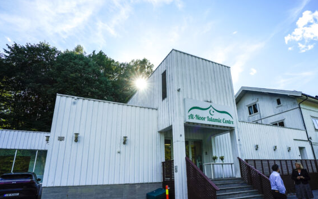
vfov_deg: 57.1
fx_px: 182
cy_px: 111
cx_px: 176
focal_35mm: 21
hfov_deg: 82.0
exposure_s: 1/1000
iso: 640
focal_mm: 18
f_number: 8
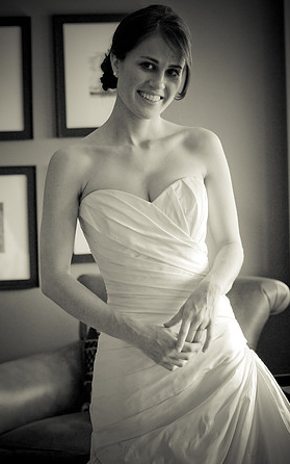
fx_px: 1365
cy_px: 233
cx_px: 149
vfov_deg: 19.3
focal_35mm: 108
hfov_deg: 12.1
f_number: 3.2
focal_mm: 70
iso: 640
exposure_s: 1/250
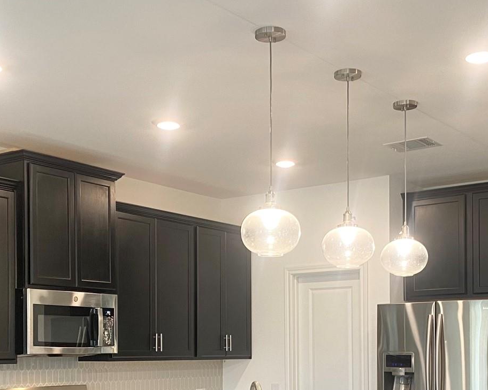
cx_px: 238
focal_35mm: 57
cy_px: 338
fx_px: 823
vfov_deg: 25.9
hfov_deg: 33.0
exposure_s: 1/60
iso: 80
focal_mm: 4.25
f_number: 1.8
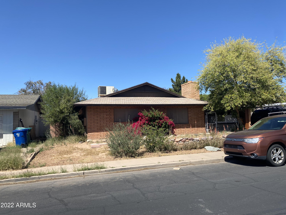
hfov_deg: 67.3
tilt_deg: +4.3
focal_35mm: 26
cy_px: 108
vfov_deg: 53.1
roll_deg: +1.1
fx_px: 215
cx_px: 143
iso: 32
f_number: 1.8
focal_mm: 4.25
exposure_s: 1/2410
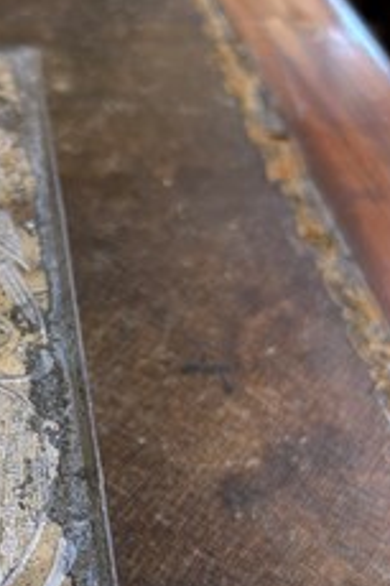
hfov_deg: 27.5
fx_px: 765
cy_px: 403
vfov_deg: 41.3
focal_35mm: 47
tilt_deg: -48.5
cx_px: 36
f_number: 1.5
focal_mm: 5.7
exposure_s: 1/50
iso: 100
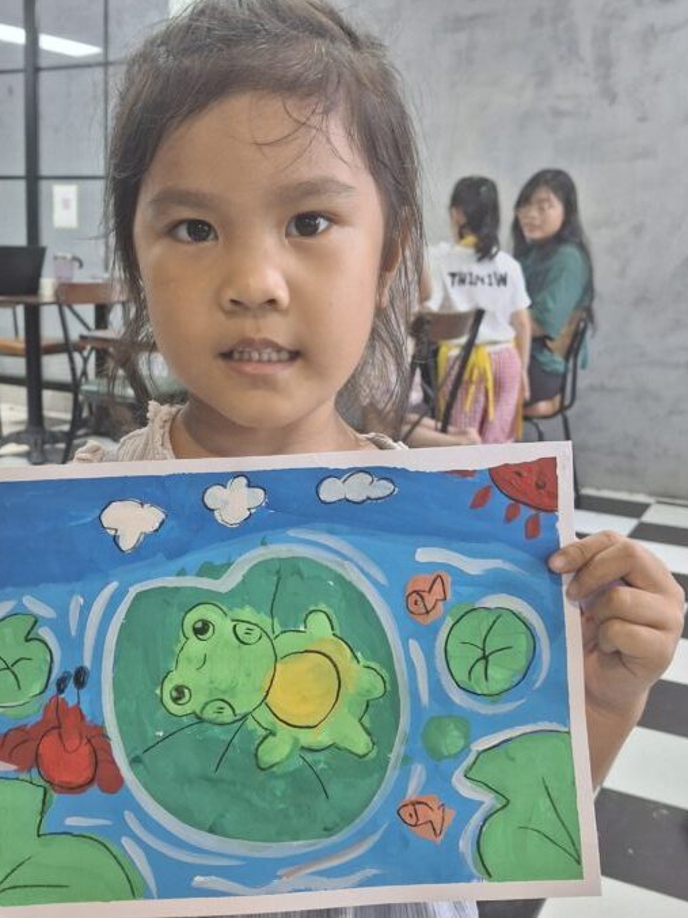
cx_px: 282
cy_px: 424
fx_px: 981
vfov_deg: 50.1
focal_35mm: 37
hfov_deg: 38.5
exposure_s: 1/100
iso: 100
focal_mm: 4.69
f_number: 1.8
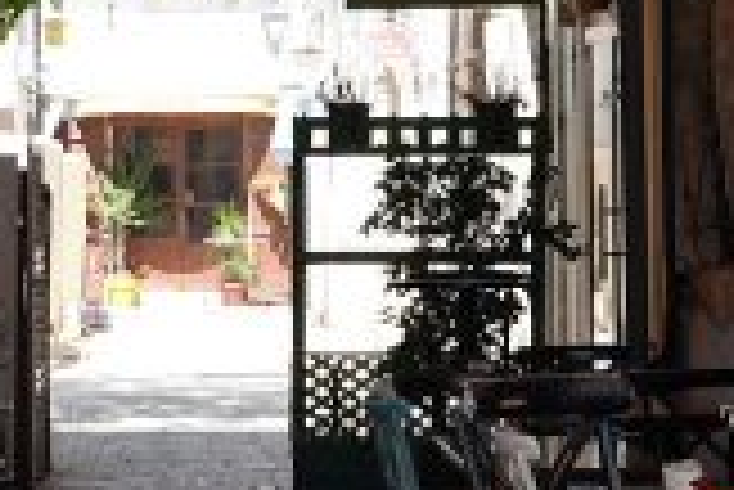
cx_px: 275
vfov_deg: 8.8
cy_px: 164
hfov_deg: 13.1
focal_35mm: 157
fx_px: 3204
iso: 160
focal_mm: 32
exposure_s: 1/40
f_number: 8
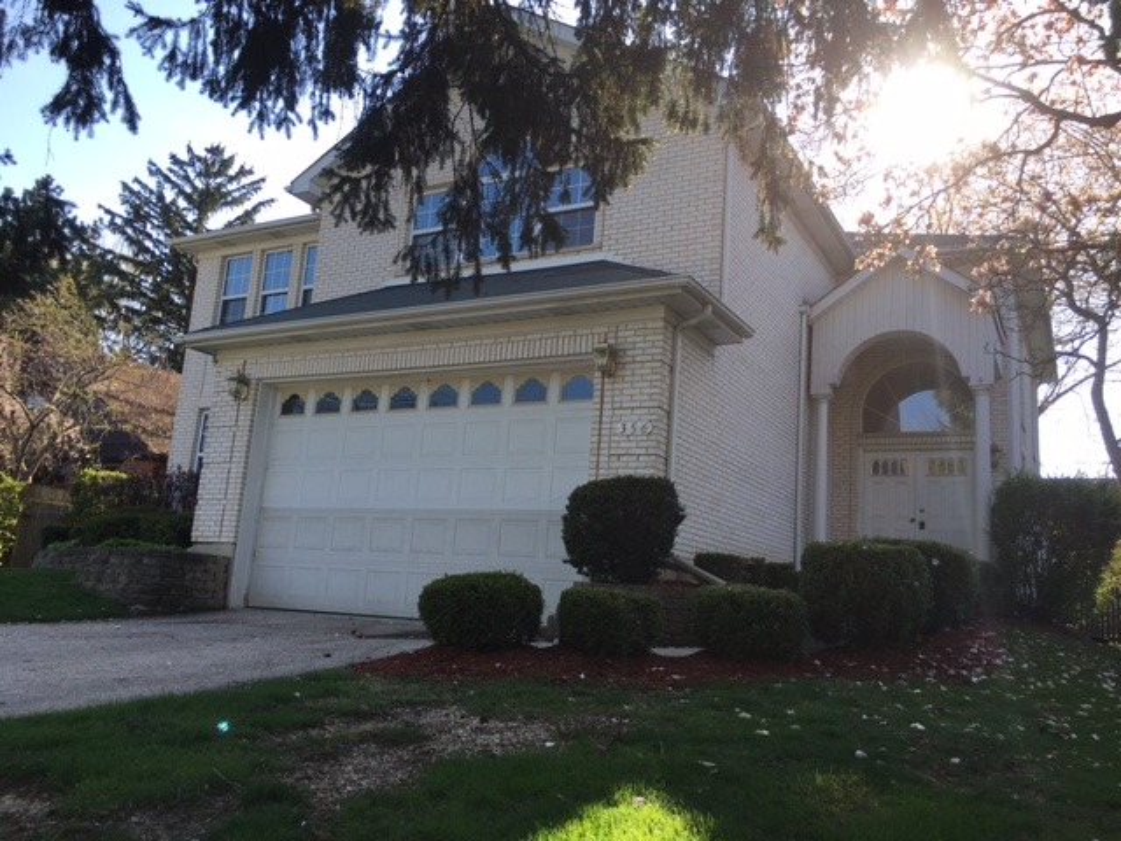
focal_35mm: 29
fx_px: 939
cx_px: 560
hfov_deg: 61.7
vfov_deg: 48.2
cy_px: 420
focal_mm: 4.15
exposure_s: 1/523
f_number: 2.2
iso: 25
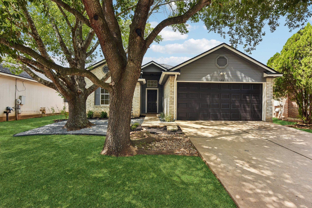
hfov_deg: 86.9
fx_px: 165
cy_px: 104
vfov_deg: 64.5
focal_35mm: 19
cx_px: 156
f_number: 8
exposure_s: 1/125
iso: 100
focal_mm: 19
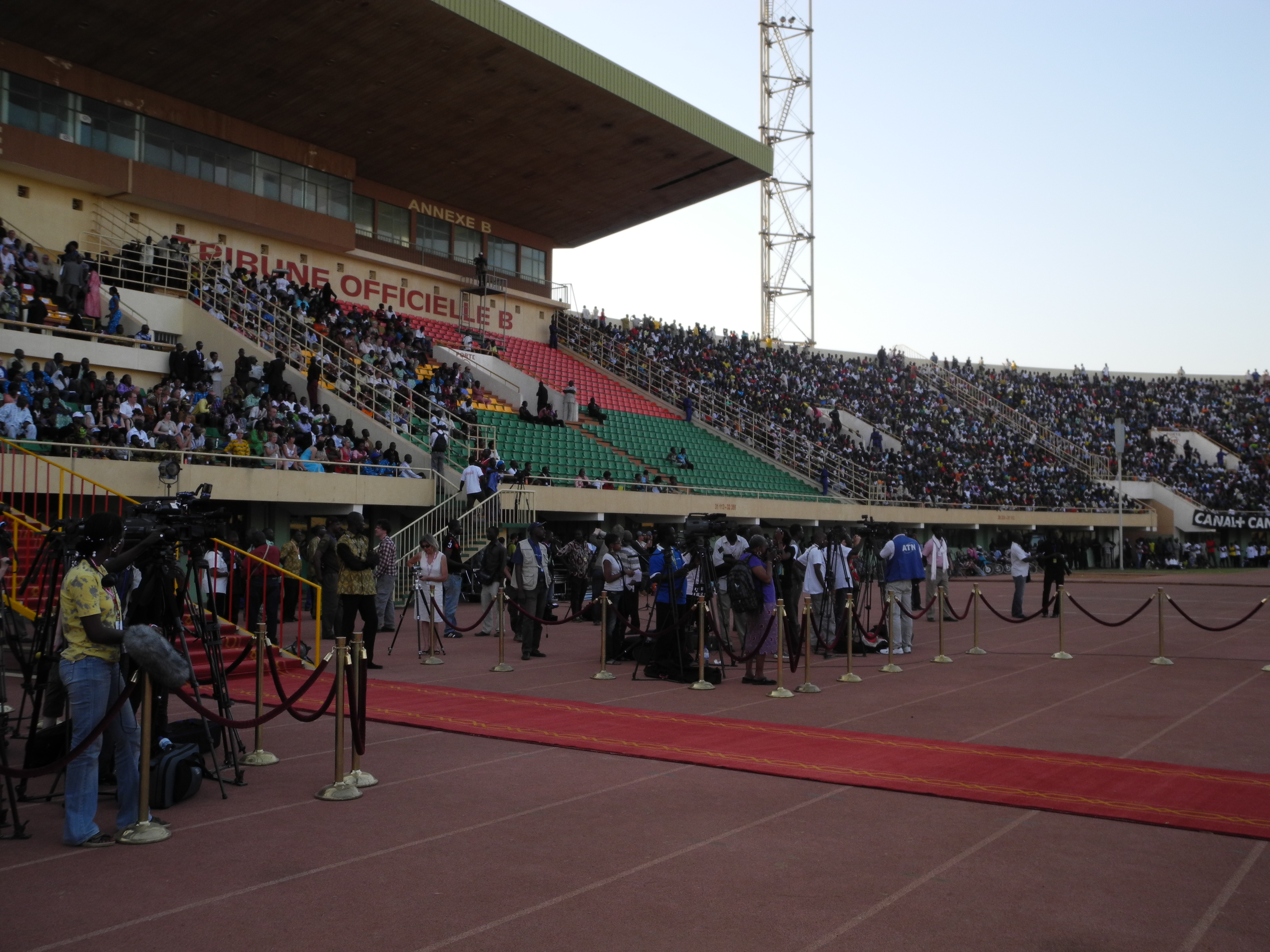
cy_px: 476
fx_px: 1284
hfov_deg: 52.6
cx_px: 635
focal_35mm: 35
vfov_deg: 40.7
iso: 100
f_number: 3.2
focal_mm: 7.4
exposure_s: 1/400
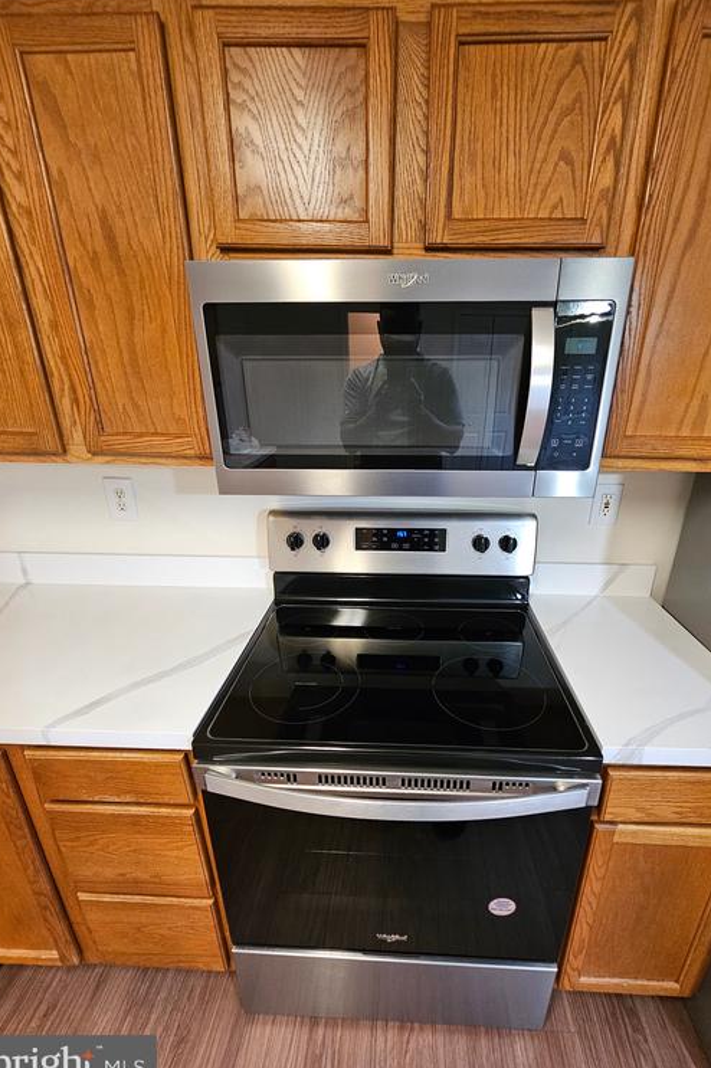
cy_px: 541
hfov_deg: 80.9
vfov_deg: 104.3
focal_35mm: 14
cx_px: 391
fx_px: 415
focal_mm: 2.2
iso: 320
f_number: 2.2
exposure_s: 1/30
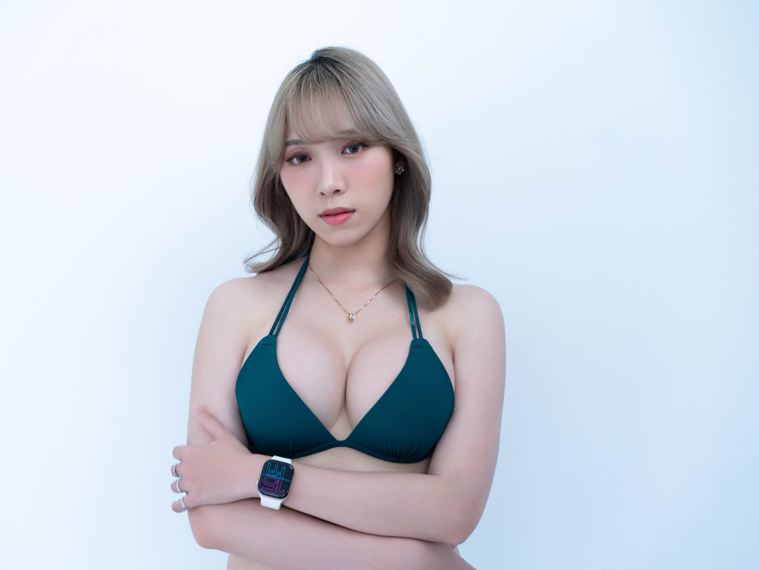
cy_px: 285
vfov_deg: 24.4
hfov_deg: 32.1
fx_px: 1316
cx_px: 331
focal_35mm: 60
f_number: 4
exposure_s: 1/125
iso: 64
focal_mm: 55
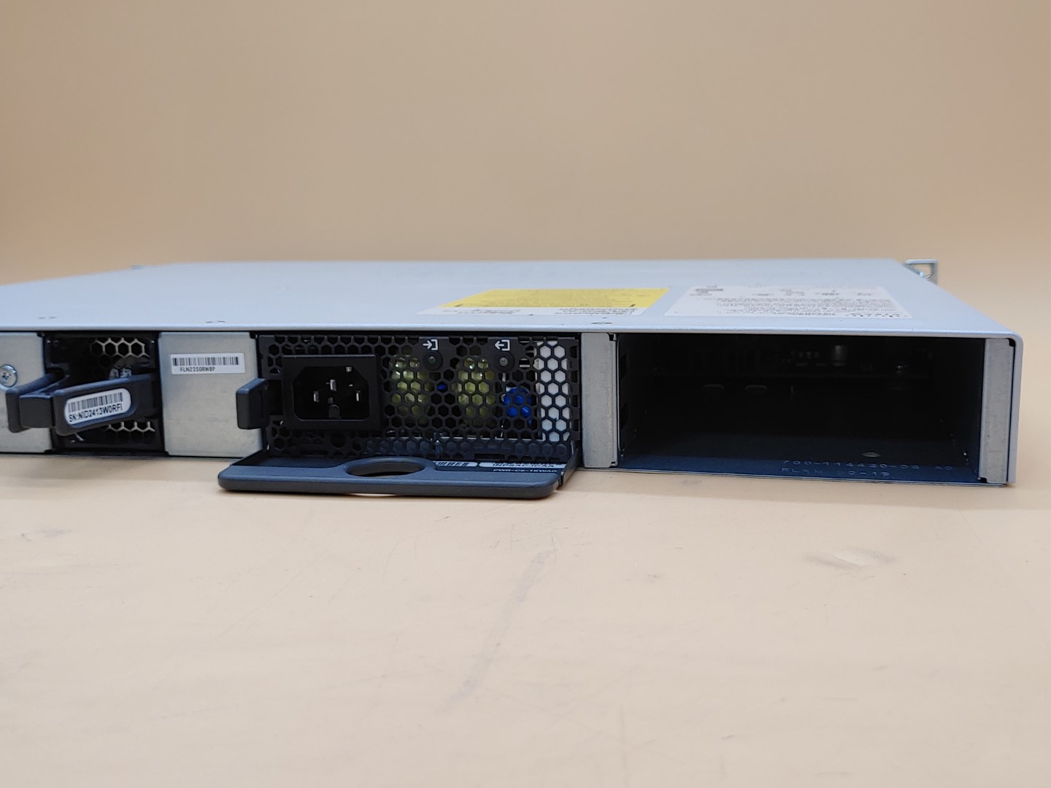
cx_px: 526
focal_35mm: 36
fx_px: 1093
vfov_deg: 39.7
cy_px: 394
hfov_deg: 51.4
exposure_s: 1/81
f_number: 1.8
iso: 50
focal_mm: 4.36
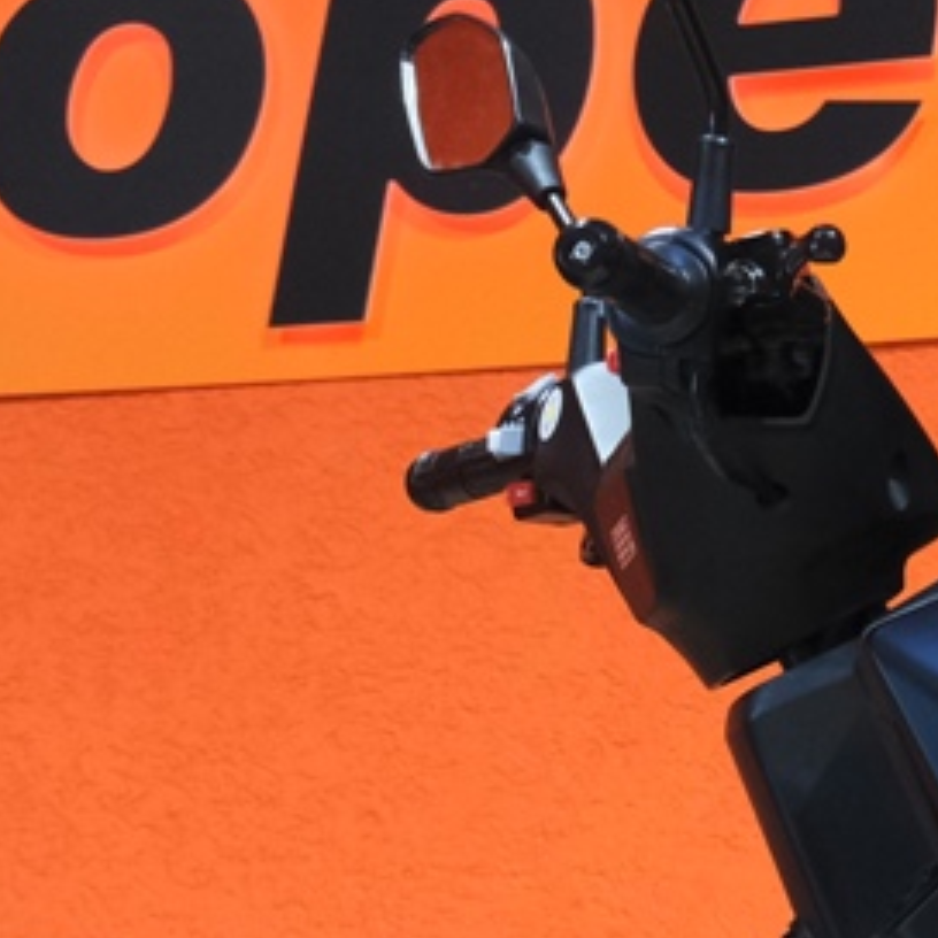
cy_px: 1102
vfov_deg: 8.5
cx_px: 134
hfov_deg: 8.5
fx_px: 6285
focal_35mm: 205
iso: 1600
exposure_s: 1/100
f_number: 4
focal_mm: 27.5
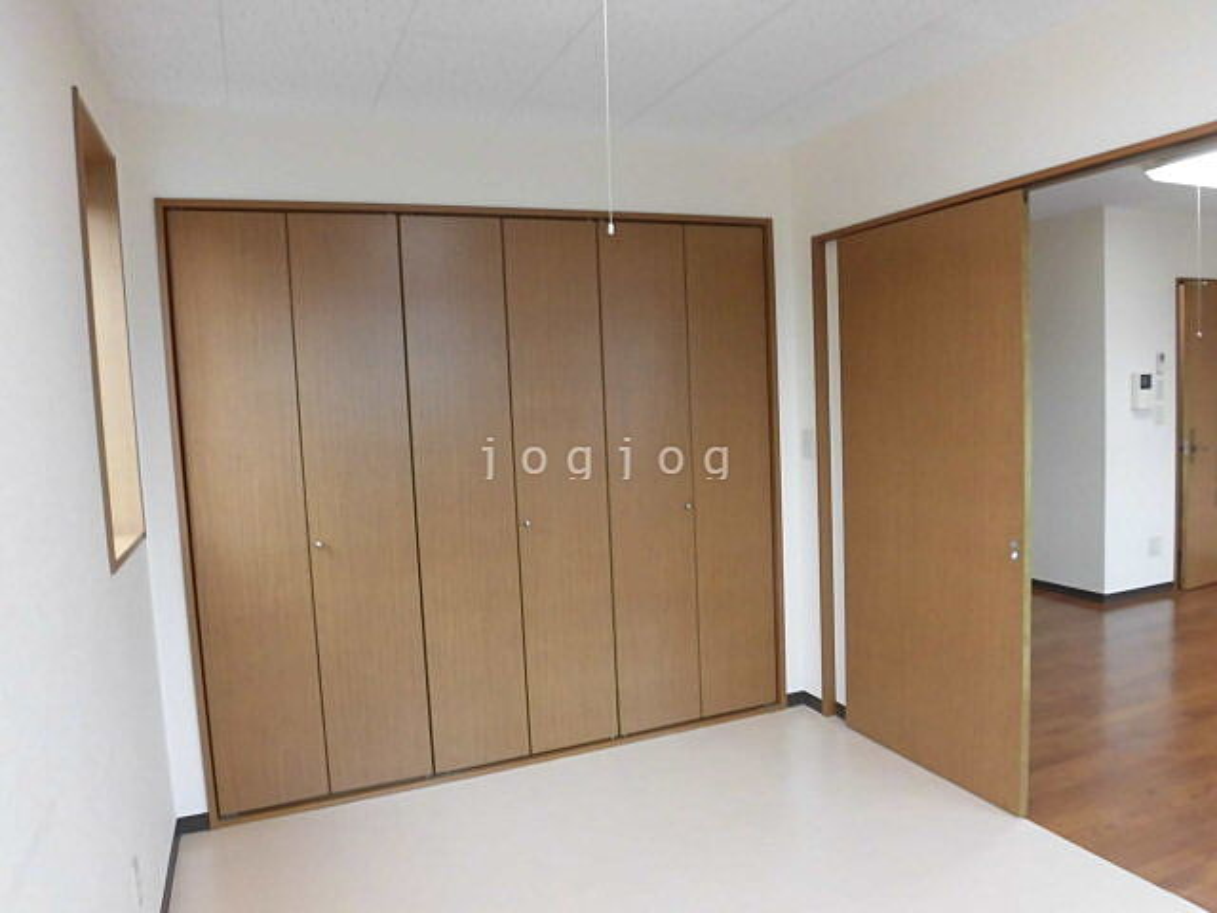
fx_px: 844
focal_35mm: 24
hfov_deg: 71.6
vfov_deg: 56.8
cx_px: 608
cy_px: 456
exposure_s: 1/50
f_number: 3.1
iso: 250
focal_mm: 4.3
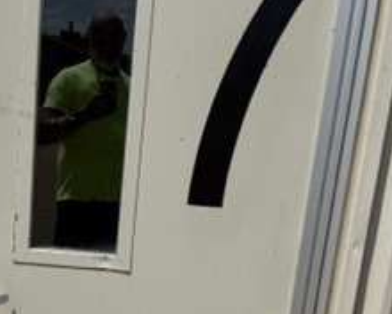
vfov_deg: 21.7
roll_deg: -3.4
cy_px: 307
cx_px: 180
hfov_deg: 27.9
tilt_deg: -16.3
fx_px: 789
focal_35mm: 68
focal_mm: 6.76
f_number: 1.78
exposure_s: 1/11905
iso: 80
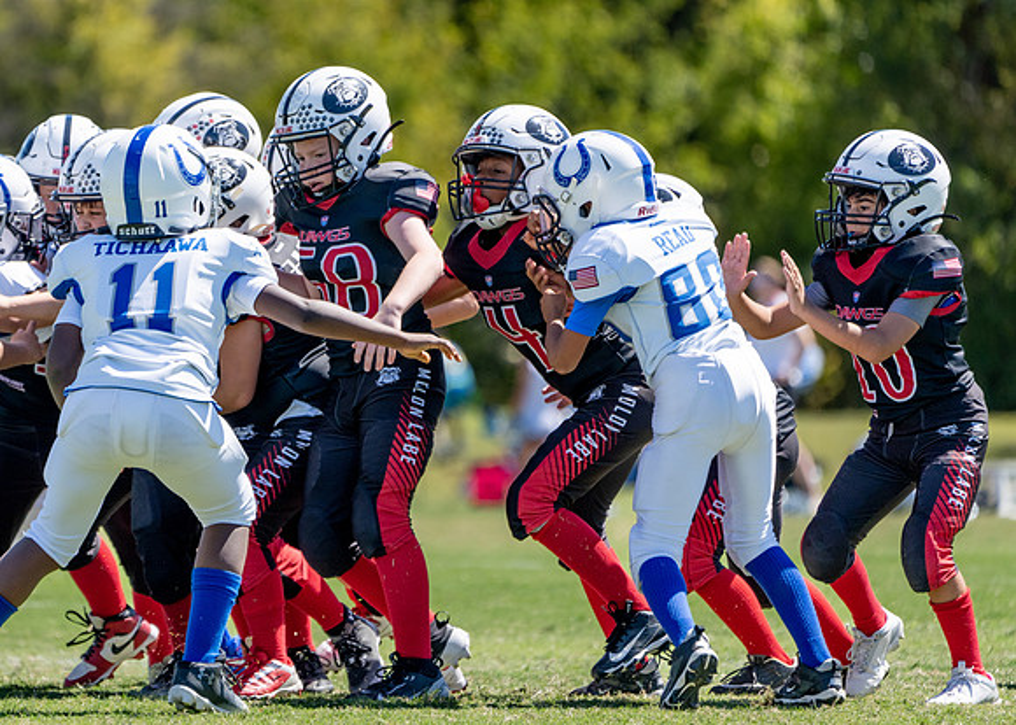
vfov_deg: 2.6
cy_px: 309
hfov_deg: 3.6
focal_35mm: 560
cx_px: 320
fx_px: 16165
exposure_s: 1/1250
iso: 320
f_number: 5.6
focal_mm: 400
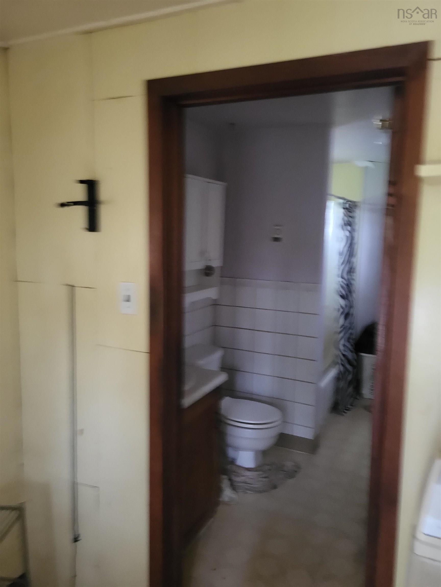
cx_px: 220
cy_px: 294
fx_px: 442
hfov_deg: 53.1
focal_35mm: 26
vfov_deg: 67.3
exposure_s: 1/13.4
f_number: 1.8
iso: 500
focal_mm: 5.4
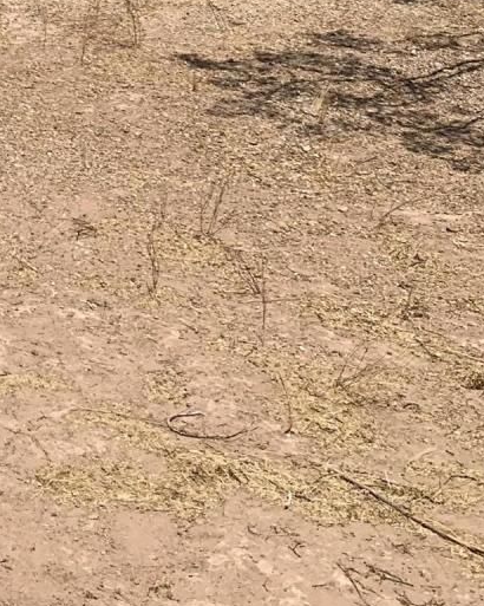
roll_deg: +0.2
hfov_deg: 14.0
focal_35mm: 99
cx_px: -364
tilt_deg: -6.2
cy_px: -211
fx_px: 1774
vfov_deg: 17.9
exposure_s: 1/3185
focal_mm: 4.25
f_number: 1.8
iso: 25
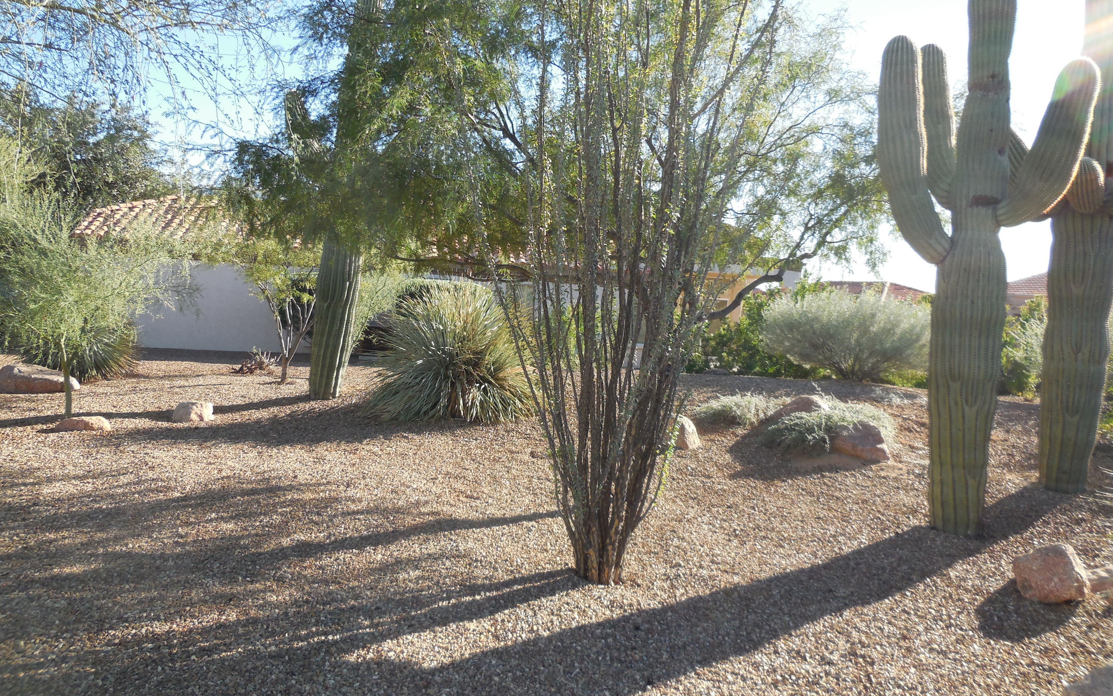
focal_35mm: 27
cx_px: 548
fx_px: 819
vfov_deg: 46.0
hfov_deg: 68.4
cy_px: 318
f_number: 3.1
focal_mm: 4.5
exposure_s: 1/400
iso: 125
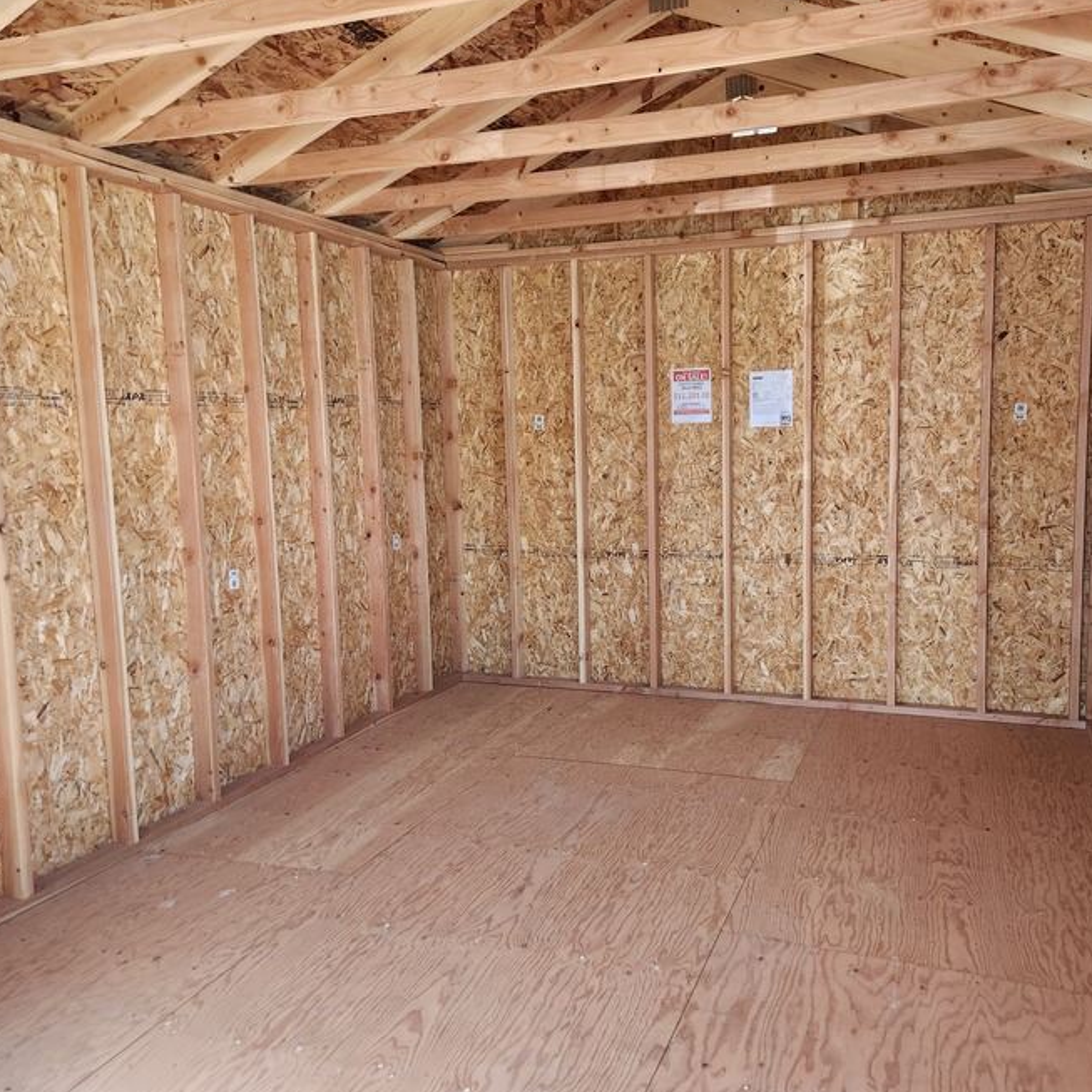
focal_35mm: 28
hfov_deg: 57.2
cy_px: 544
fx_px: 999
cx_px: 609
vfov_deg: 57.3
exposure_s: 1/180
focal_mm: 5.4
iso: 200
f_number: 1.8
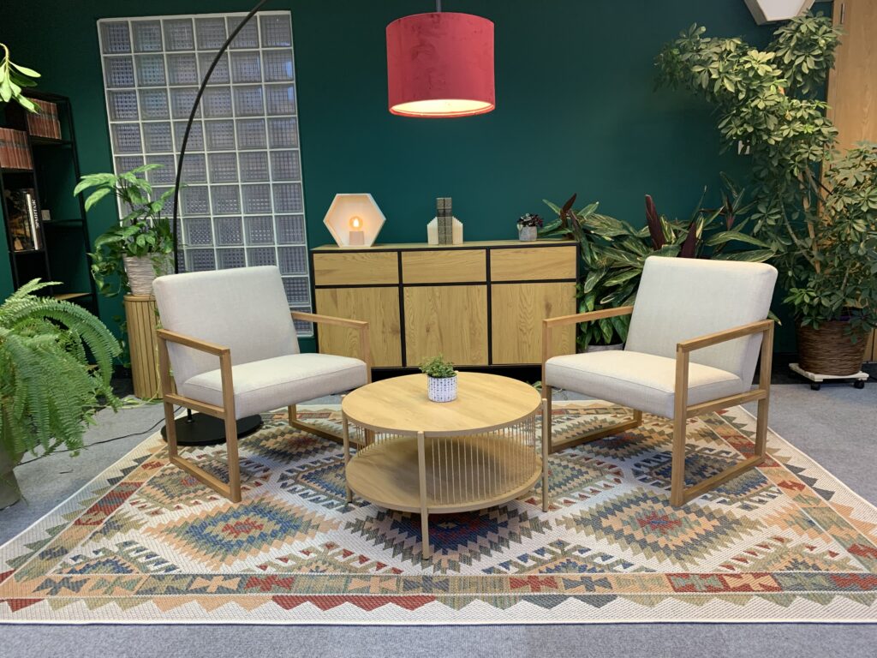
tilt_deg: -10.4
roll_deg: +2.2
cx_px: 438
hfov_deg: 67.3
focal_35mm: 26
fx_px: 659
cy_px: 329
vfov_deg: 53.1
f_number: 1.8
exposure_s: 1/50
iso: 125
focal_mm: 4.25
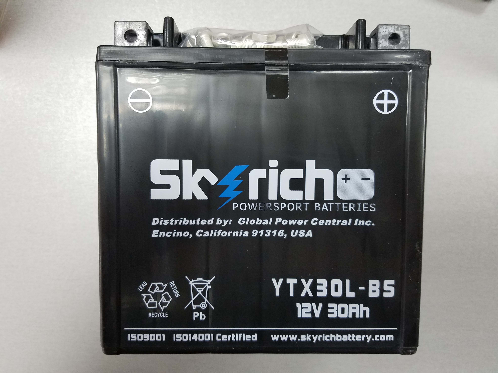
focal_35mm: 26
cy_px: 186
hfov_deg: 67.3
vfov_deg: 53.1
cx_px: 249
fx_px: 374
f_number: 1.7
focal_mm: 4.2
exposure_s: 1/25
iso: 160
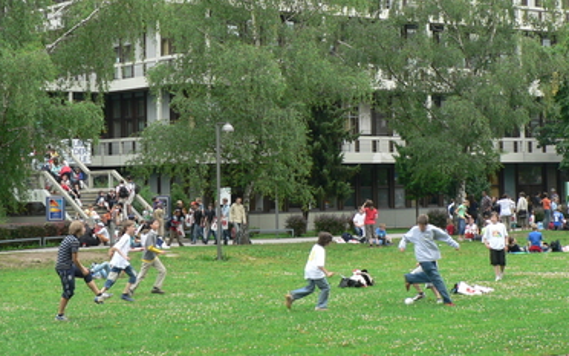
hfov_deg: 24.3
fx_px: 1319
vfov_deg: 15.3
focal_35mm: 85
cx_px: 221
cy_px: 101
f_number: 3.6
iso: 80
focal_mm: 9.3
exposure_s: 1/80
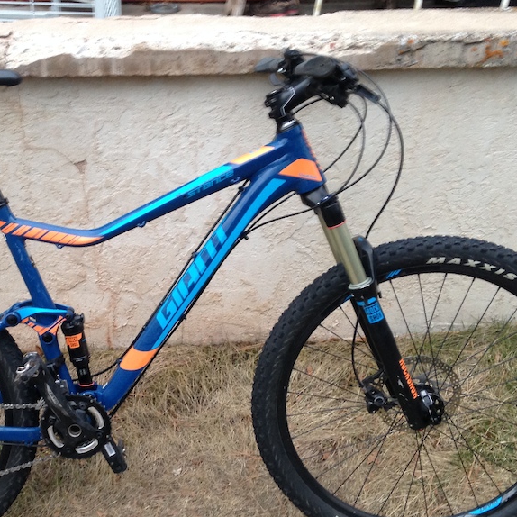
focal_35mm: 52
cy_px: 331
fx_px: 879
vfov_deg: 32.6
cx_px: 149
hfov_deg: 32.3
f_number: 2.4
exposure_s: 1/20
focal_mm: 4.12
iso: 100
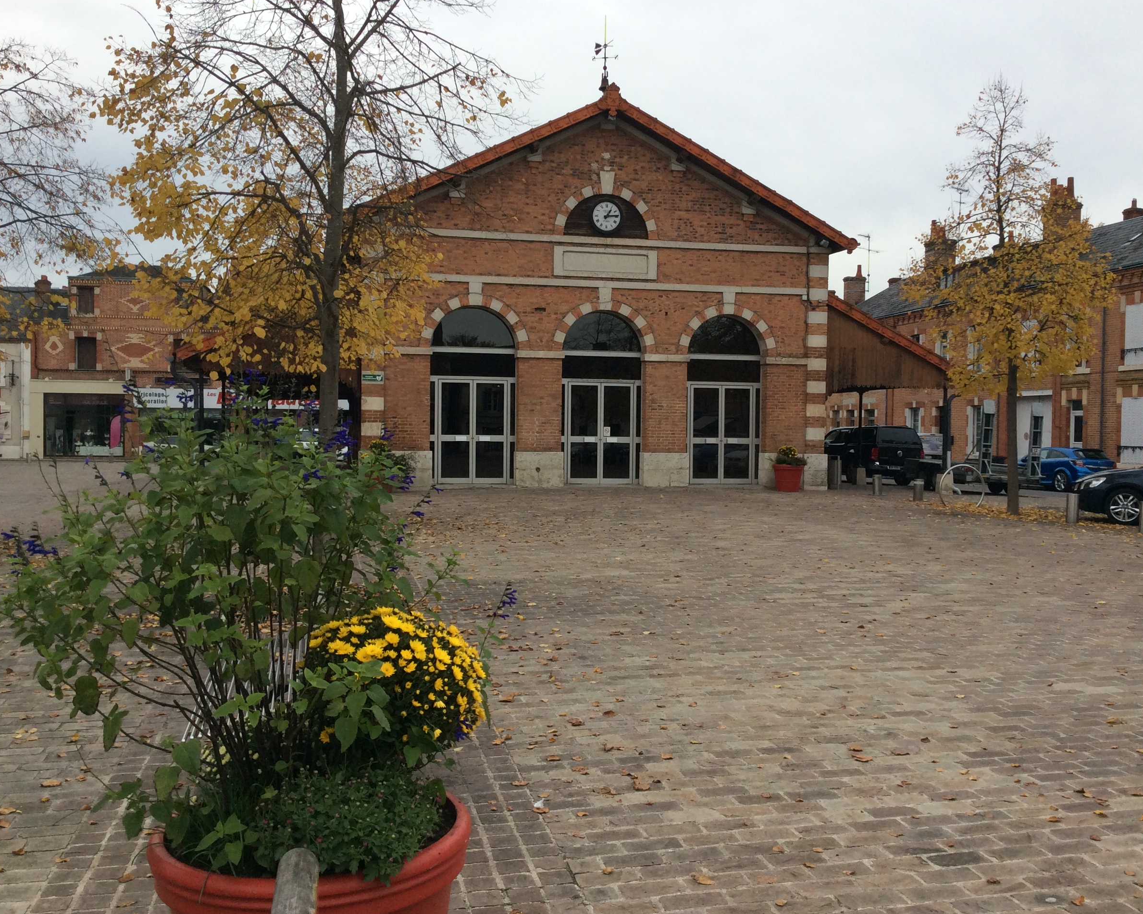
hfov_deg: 52.8
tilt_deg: -4.8
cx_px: 580
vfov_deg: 43.4
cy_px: 460
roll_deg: +0.3
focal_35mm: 34
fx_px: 1150
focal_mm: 3.3
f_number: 2.4
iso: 32
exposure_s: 1/867
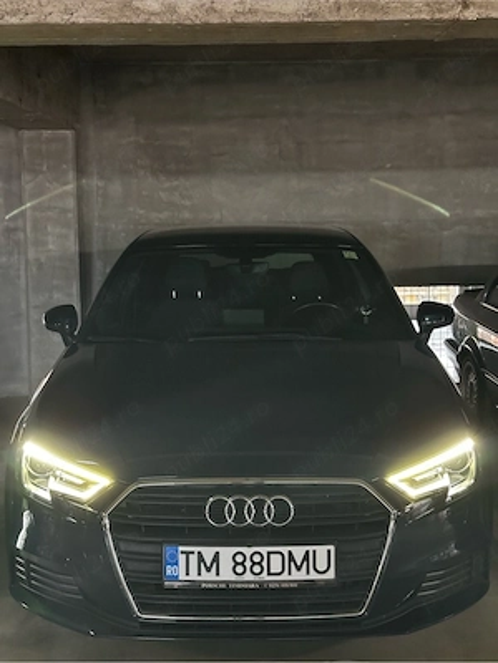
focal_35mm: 48
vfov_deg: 39.7
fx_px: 921
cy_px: 332
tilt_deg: -7.1
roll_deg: +0.6
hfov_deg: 30.3
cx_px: 249
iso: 640
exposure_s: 1/24
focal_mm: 6.86
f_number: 1.78
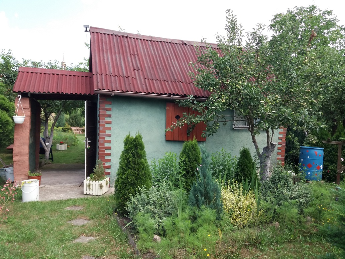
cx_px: 172
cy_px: 130
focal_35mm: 28
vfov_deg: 49.7
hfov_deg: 63.4
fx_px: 279
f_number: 1.9
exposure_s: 1/446
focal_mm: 3.7
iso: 64
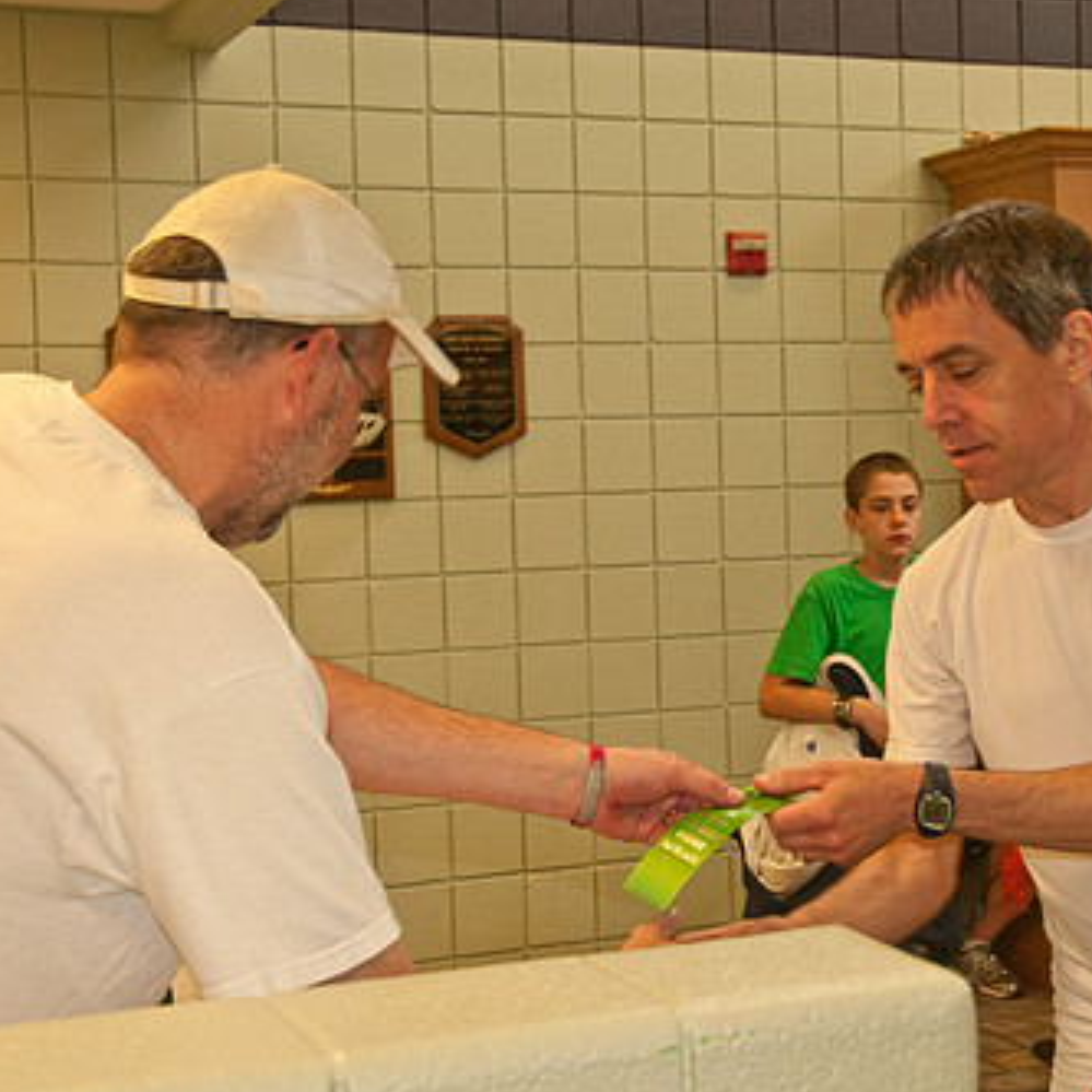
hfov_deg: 27.6
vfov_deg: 27.7
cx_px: 708
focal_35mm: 62
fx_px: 2213
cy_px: 526
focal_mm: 28
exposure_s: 1/60
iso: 400
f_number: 4
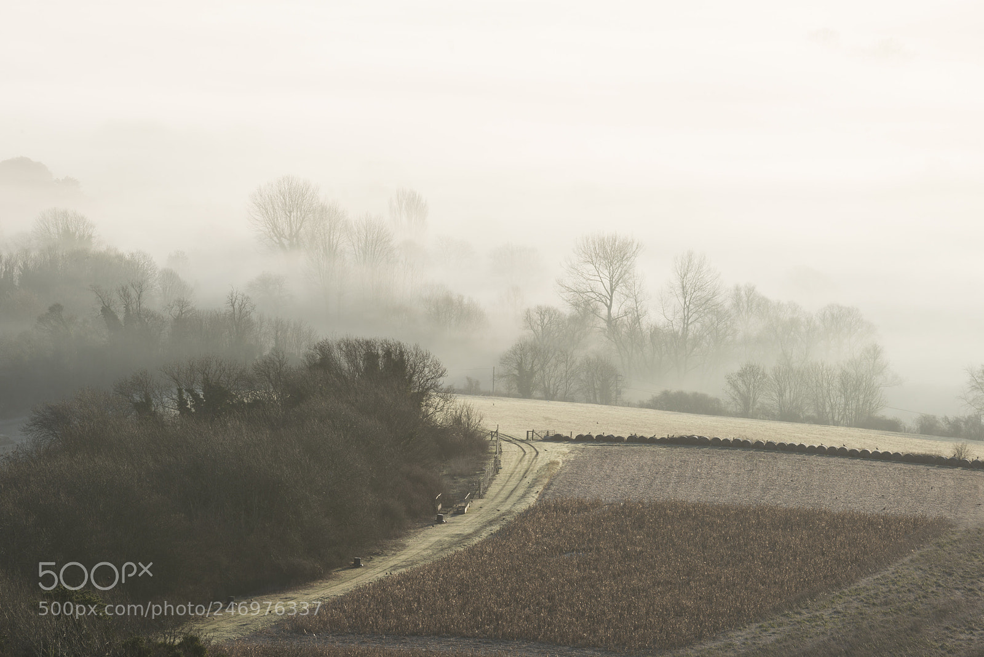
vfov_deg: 6.9
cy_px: 328
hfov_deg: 10.3
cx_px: 492
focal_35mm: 200
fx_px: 5468
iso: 100
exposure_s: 1/30
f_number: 16
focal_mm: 200
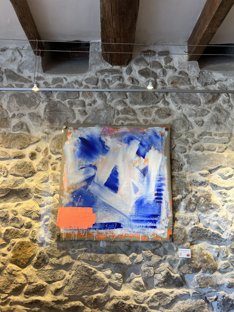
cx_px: 117
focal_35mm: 26
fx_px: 234
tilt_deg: +14.2
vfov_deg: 67.3
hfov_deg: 53.1
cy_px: 156
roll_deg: +1.5
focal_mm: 5.7
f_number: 1.5
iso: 125
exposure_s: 1/100
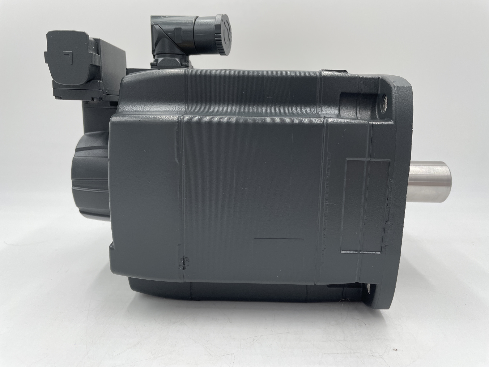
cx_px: 244
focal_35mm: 26
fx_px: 367
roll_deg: -0.7
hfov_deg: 67.3
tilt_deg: -11.4
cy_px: 184
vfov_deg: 53.1
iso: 32
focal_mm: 4.2
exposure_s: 1/202
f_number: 1.6
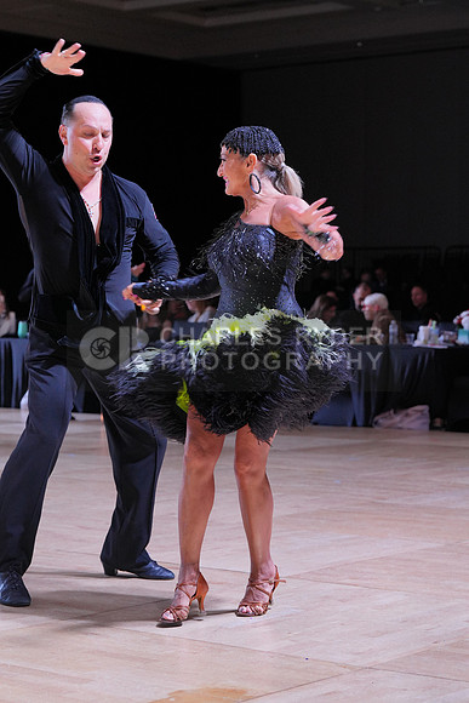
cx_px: 234
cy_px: 352
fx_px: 1699
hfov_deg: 15.7
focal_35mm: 87
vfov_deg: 23.4
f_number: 5.6
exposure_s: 1/400
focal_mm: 87
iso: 2000
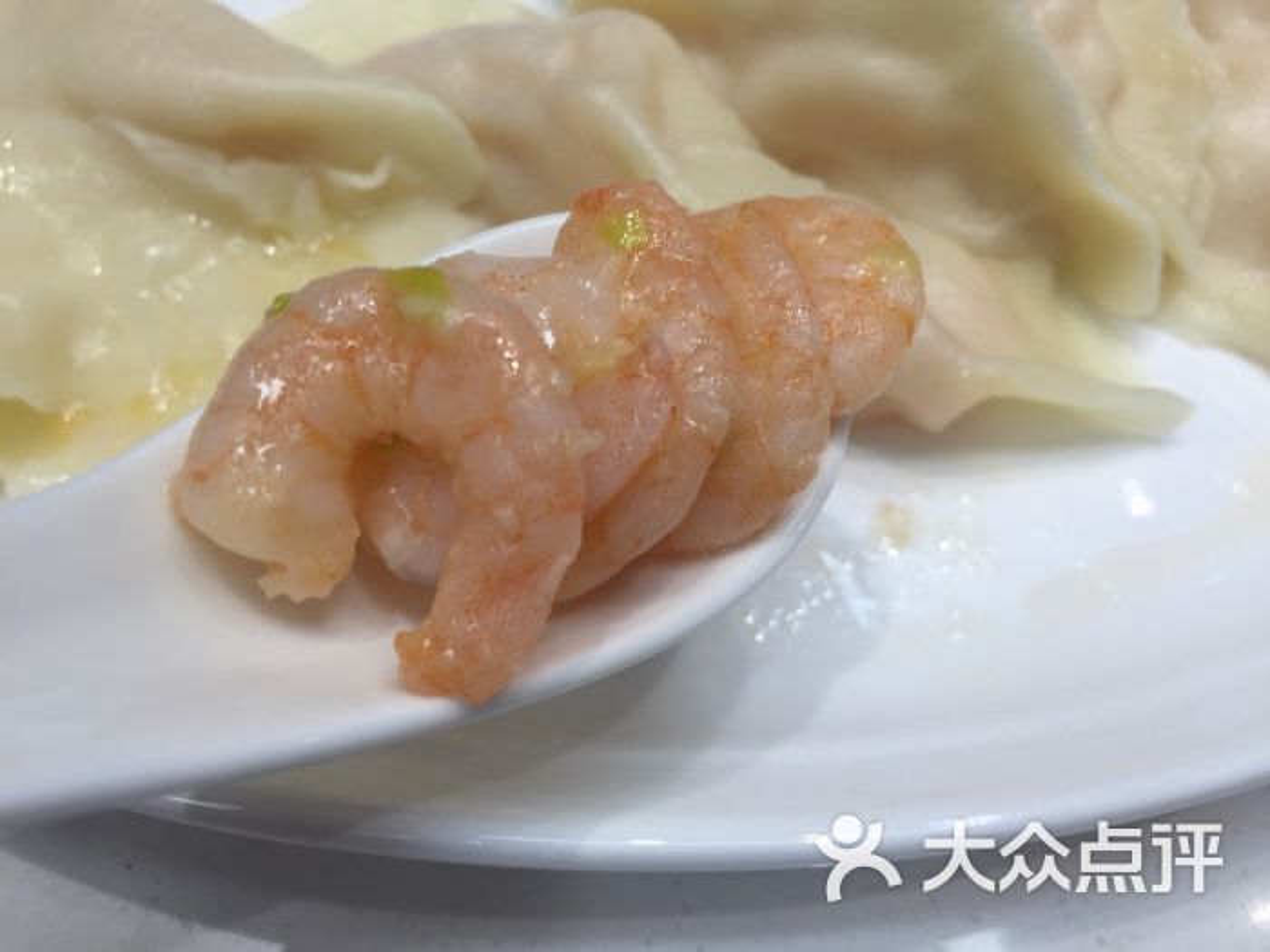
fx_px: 1064
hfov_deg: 61.7
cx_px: 635
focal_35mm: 29
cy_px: 476
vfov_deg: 48.2
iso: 50
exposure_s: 1/100
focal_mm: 4.15
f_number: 2.2
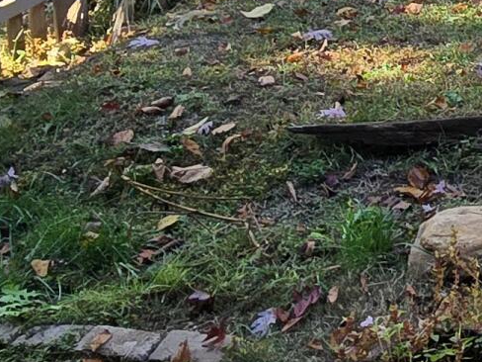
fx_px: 1114
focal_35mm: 80
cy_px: -136
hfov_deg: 20.0
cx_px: 779
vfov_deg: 17.1
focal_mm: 2.2
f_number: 2.2
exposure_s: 1/364
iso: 50
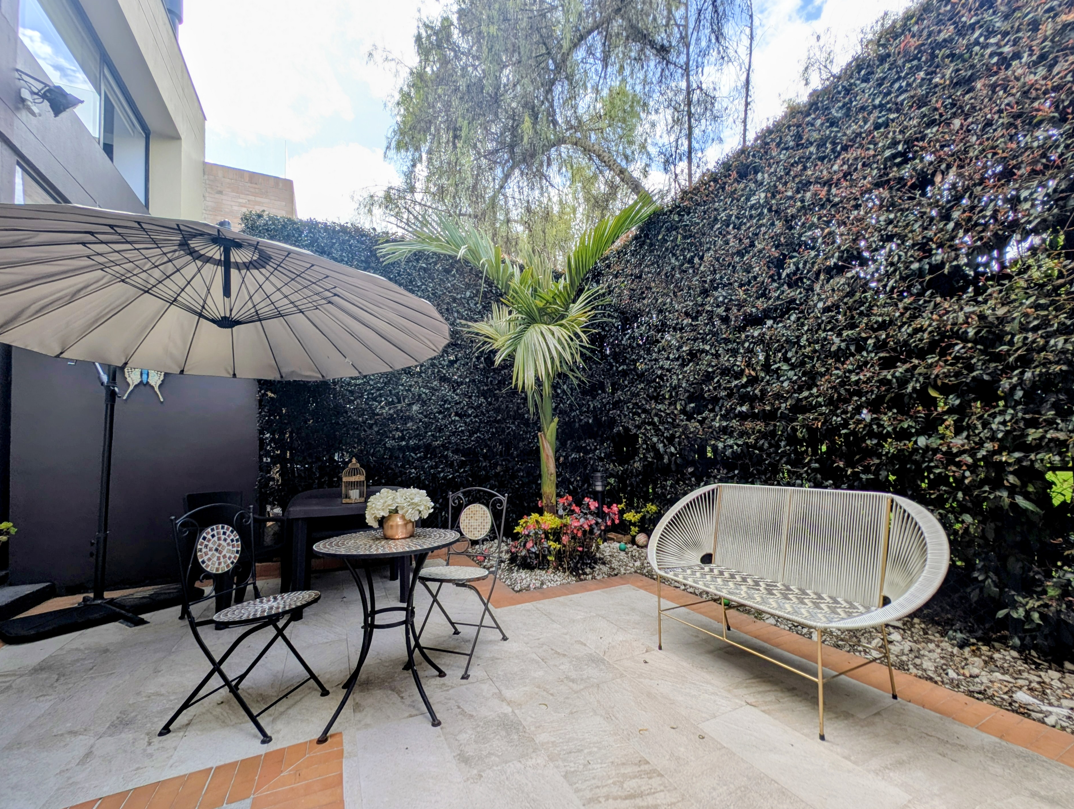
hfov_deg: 106.1
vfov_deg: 89.9
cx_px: 557
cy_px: 434
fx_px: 404
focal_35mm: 13
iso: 55
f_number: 1.95
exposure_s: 1/856
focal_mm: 2.23
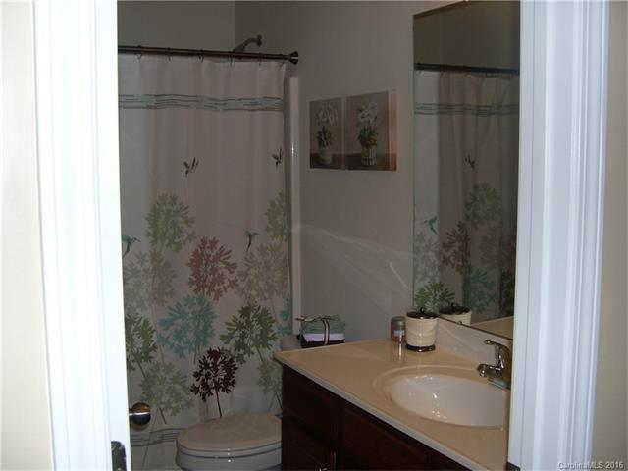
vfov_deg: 37.7
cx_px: 314
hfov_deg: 49.0
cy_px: 236
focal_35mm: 38
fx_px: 689
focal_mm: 8
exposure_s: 1/60
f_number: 2.8
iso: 100
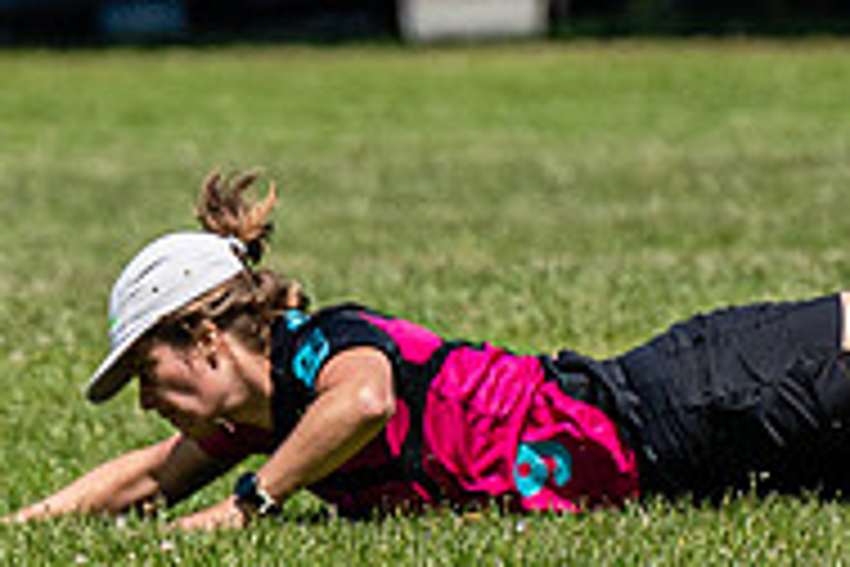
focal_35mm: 1663
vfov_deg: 0.8
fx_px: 39262
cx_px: 682
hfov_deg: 1.2
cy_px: 146
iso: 100
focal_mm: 200
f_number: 4
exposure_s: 1/2000
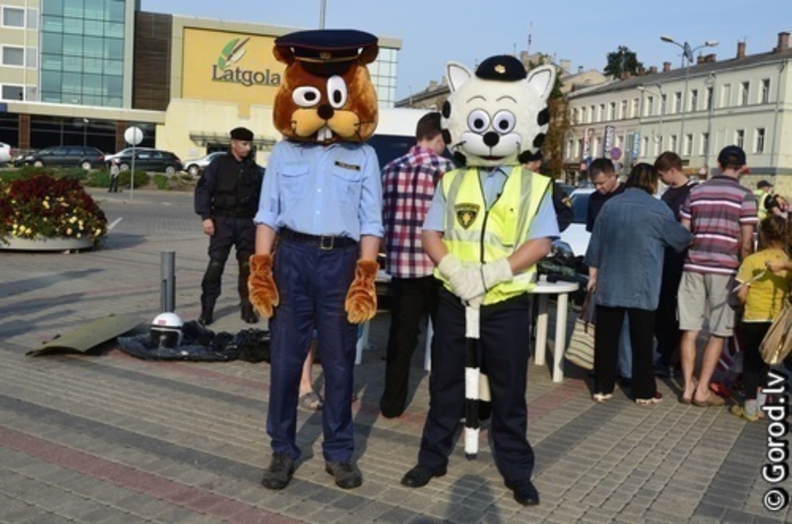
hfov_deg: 53.2
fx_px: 790
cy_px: 262
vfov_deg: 36.7
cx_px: 396
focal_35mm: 36
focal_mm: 24
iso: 280
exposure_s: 1/250
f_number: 10
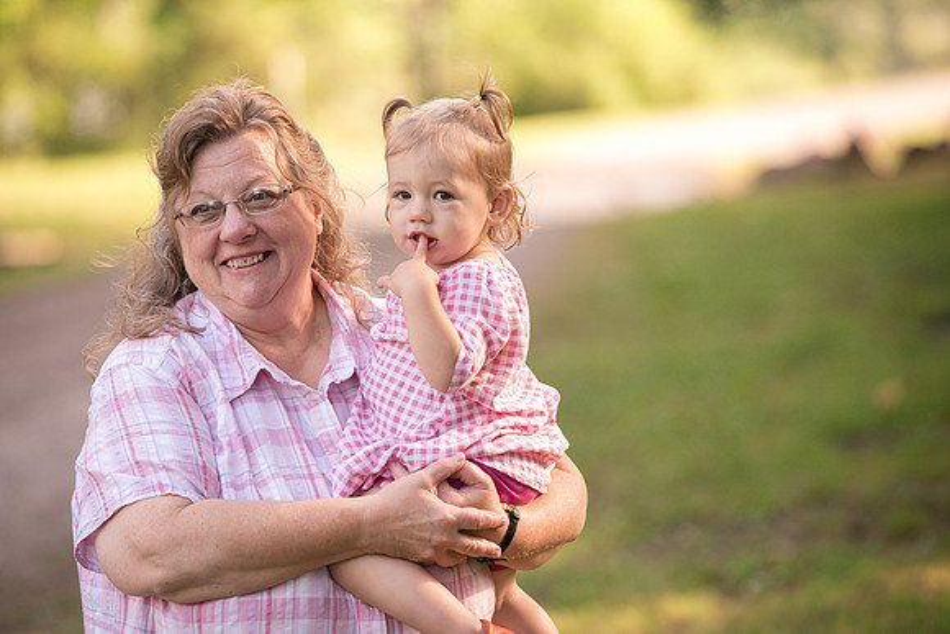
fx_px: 4487
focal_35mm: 170
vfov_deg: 8.1
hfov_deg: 12.1
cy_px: 317
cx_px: 475
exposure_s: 1/500
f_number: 3.5
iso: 400
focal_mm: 170
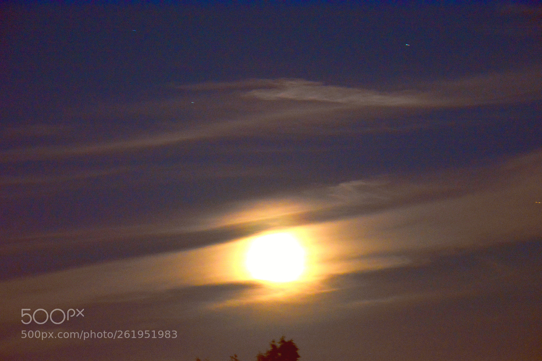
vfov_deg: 10.6
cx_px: 271
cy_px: 180
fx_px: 1942
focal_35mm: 129
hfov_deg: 15.9
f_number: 5
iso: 3200
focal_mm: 86
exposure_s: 1/3
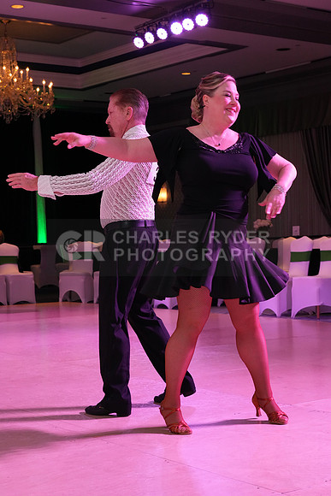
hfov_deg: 20.9
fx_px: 896
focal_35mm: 65
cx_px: 166
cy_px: 248
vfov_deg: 31.0
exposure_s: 1/250
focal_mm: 65
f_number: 8
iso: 3200
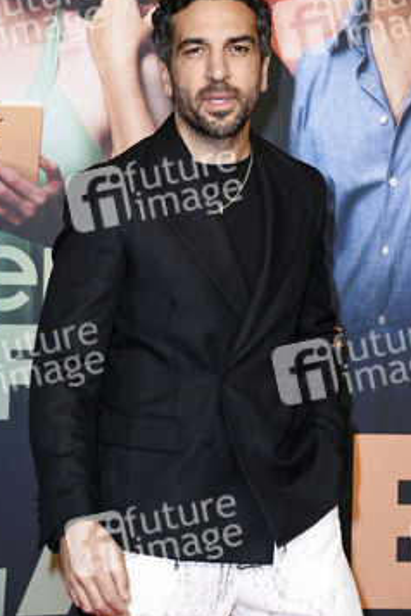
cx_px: 204
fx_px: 1764
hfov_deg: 13.3
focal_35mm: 103
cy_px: 278
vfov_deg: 19.8
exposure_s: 1/250
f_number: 5.6
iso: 1250
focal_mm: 92
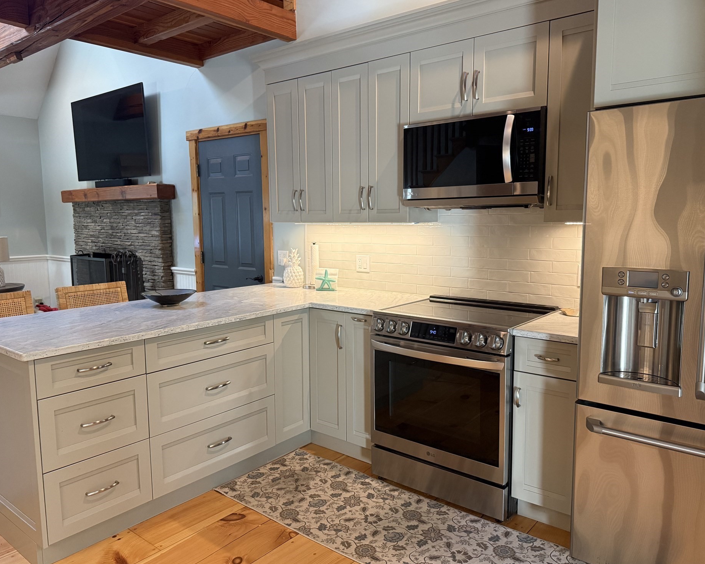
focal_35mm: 26
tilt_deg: -5.8
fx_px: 542
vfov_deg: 54.9
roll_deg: +0.8
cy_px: 281
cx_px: 350
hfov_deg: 66.0
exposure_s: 1/60
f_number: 1.78
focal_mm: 6.76
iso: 400
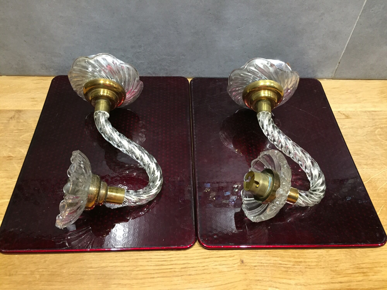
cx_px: 194
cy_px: 145
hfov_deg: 61.7
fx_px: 324
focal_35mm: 29
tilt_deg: -50.3
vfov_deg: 48.2
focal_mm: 4.15
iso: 250
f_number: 2.2
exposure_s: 1/33
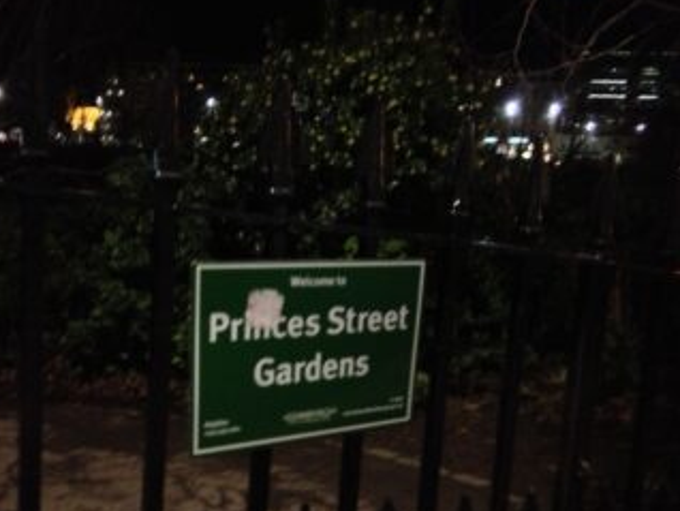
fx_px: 865
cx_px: 325
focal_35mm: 44
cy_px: 297
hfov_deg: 42.9
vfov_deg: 32.8
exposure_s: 1/15
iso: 800
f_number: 2.4
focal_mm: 4.28
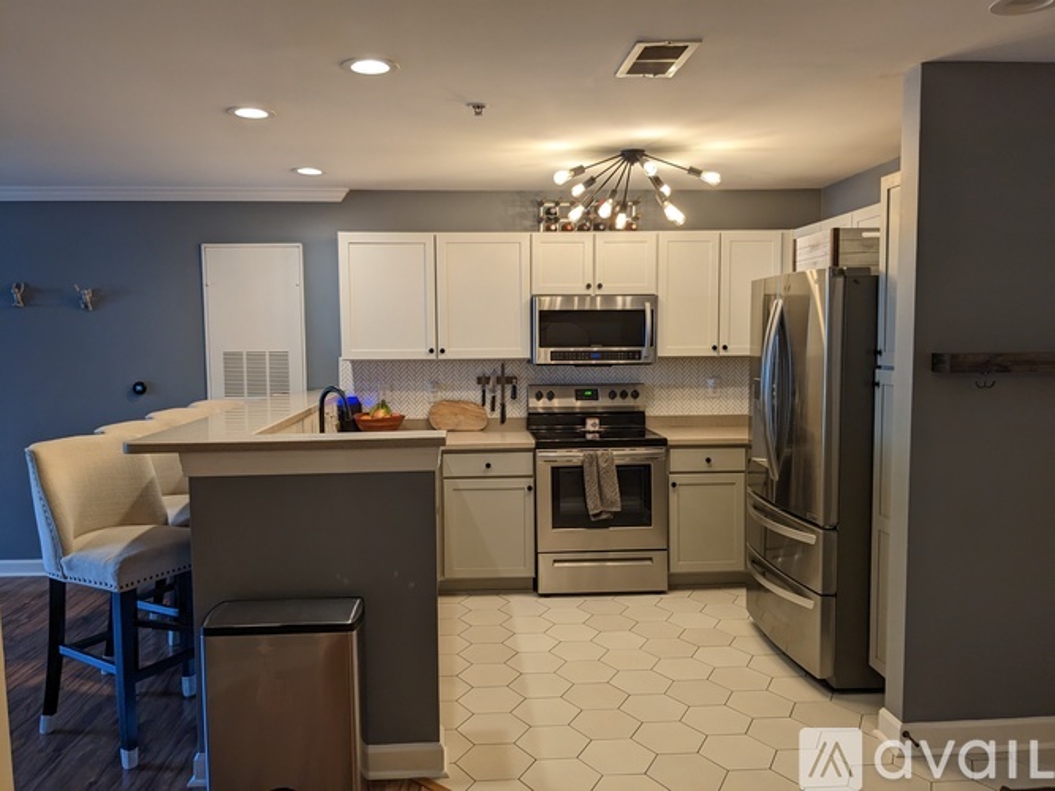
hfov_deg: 65.3
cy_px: 396
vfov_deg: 51.3
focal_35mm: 27
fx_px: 823
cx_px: 528
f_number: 1.73
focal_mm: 4.38
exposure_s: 1/60
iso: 54
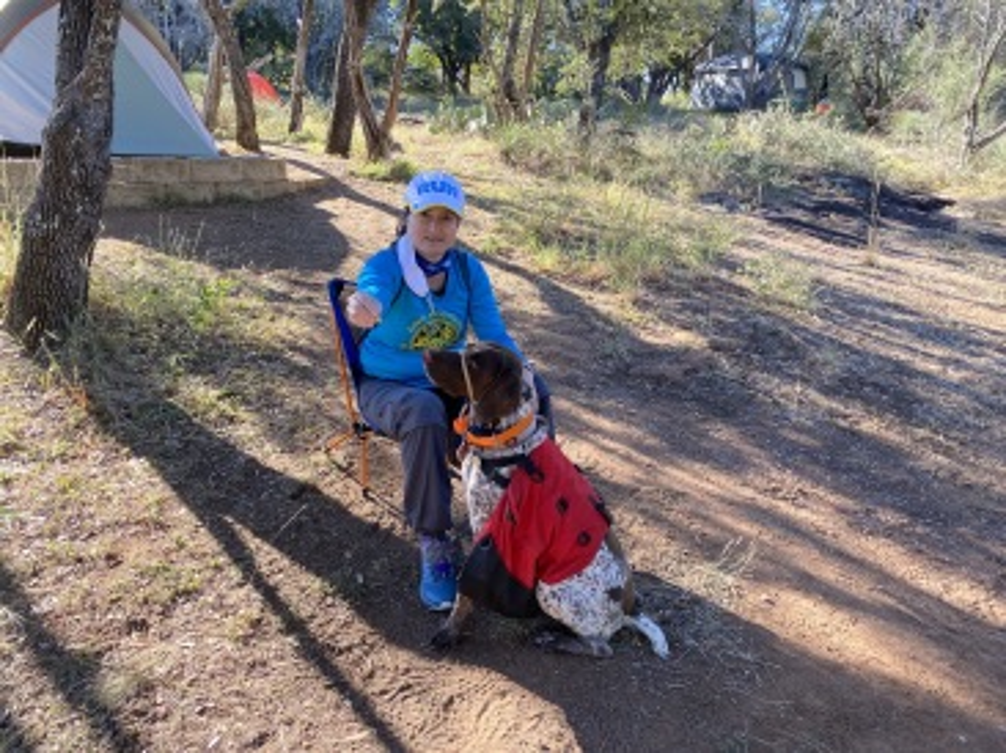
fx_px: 755
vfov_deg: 53.0
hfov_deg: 67.3
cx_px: 503
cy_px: 376
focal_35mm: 26
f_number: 1.8
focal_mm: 4.25
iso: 32
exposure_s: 1/280
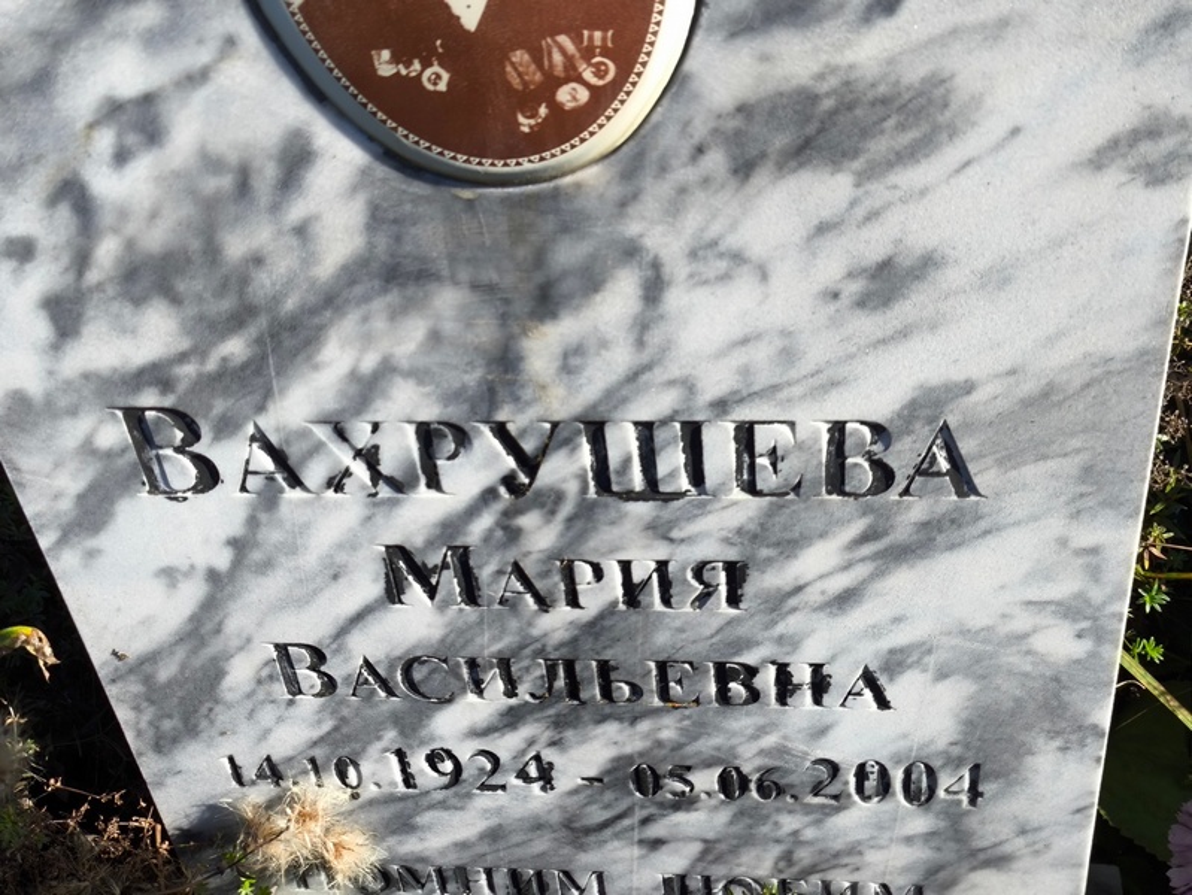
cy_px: 448
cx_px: 596
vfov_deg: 29.1
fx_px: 1723
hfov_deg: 38.2
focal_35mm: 50
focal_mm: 4.71
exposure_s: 1/662
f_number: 1.7
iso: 50
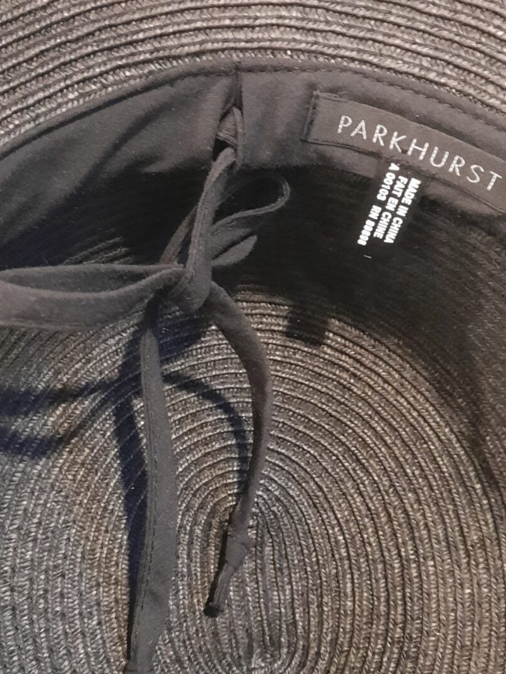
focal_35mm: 48
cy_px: 385
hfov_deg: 30.3
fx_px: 936
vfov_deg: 39.6
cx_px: 261
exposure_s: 1/17
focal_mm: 4.6
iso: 1250
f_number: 2
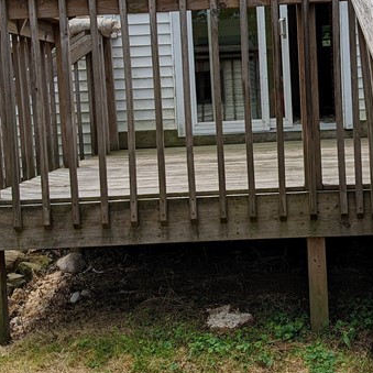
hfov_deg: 26.8
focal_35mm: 64
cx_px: 225
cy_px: 150
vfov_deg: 26.8
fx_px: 780
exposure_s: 1/2058
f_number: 1.85
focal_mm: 6.81
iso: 45
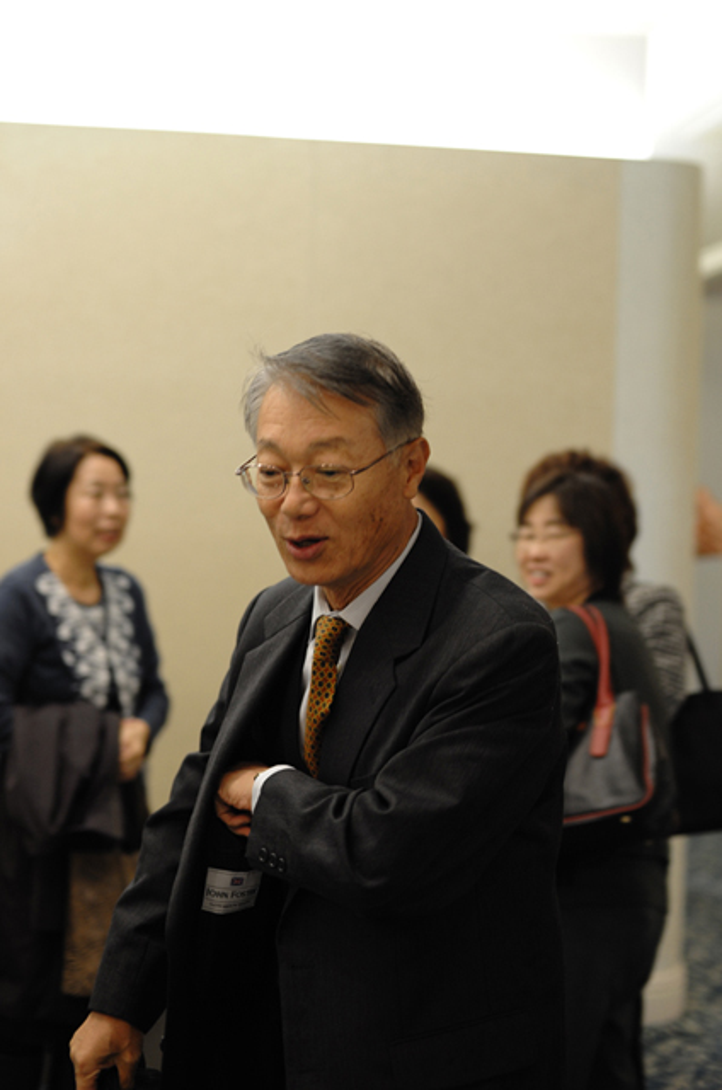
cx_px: 361
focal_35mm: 50
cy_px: 545
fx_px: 1511
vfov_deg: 39.7
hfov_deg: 26.9
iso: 800
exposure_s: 1/100
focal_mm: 50
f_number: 2.8
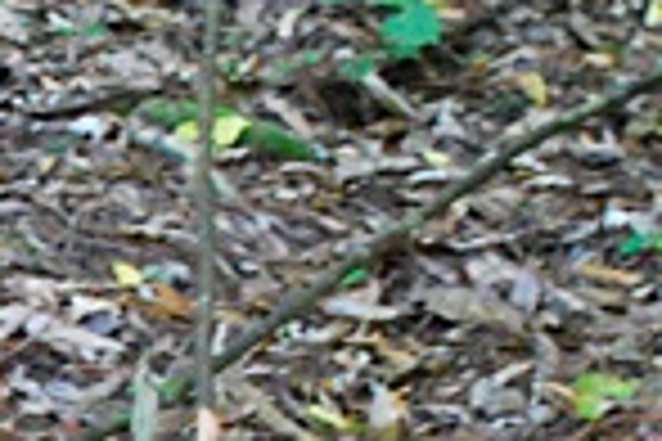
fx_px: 4211
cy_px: 585
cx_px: -414
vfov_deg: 6.0
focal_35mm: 229
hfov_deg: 8.7
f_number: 5.6
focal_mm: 28
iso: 1600
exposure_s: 1/20
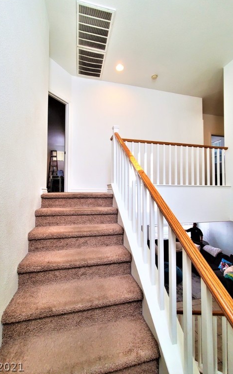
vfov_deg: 105.3
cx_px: 112
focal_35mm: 14
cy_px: 185
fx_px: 142
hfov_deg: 78.6
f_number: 2.2
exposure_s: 1/59
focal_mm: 1.8
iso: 100
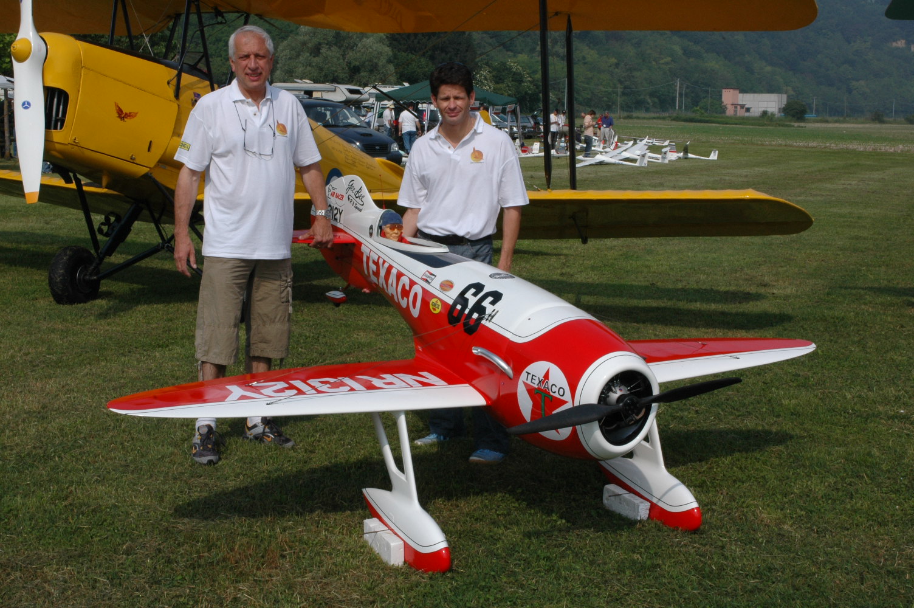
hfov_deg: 37.9
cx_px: 457
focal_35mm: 52
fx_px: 1332
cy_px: 304
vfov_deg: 25.7
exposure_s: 1/160
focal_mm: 35
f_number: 18
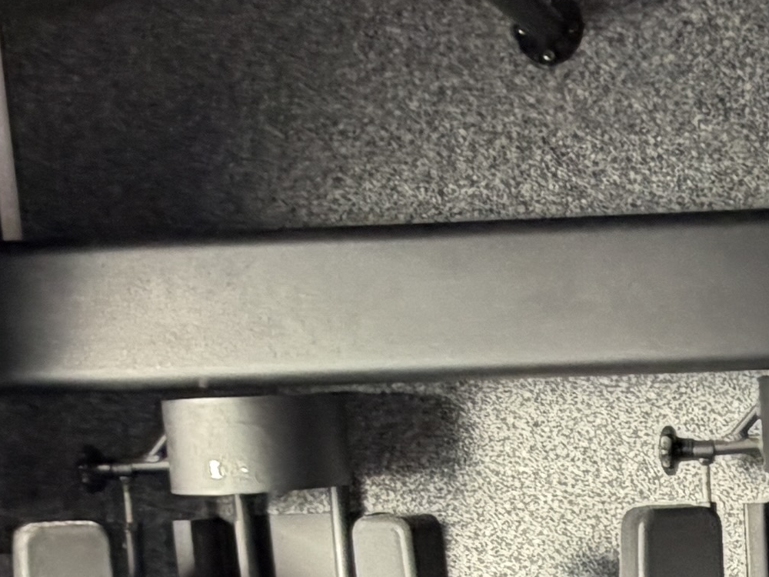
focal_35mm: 80
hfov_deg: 23.3
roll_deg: +2.6
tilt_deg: -14.0
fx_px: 1777
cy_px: 777
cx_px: 791
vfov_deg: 17.2
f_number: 2.2
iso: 160
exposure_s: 1/121
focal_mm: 2.22
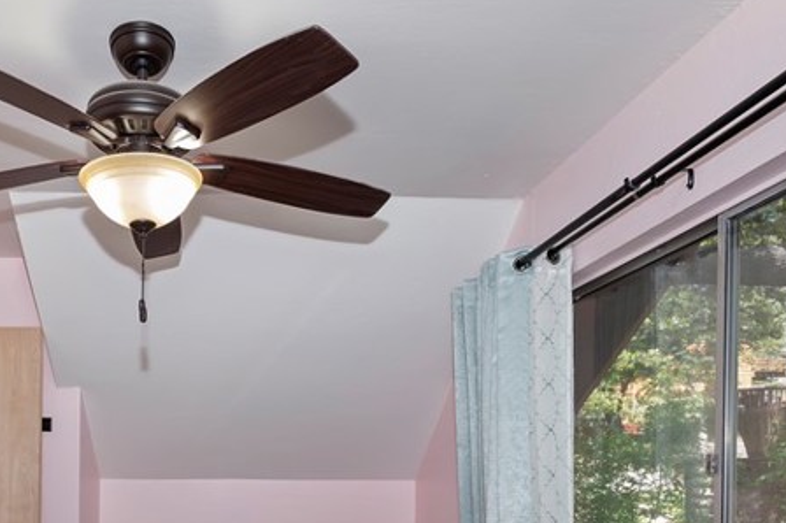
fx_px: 698
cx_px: 218
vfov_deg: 37.8
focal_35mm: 32
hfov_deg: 56.5
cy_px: 489
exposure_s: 1/20
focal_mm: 14
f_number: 8
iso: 400
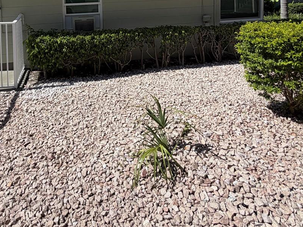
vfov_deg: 43.0
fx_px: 245
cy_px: 2
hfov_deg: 62.2
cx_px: 106
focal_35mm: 28
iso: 25
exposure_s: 1/970
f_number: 2.2
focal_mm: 2.22
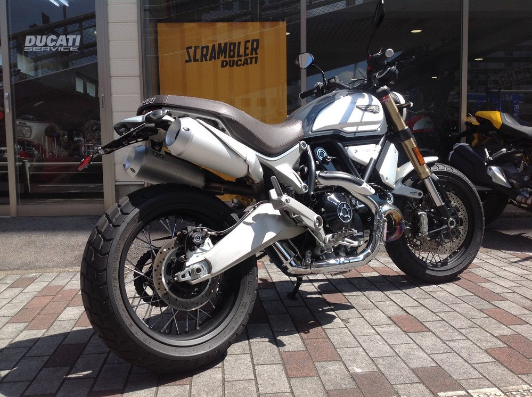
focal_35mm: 35
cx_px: 266
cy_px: 198
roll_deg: +0.7
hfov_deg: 52.7
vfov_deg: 40.6
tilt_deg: -5.8
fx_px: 537
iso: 50
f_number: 2.4
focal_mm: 4.28
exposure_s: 1/975
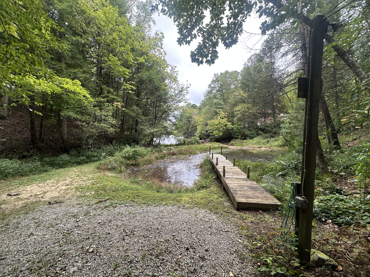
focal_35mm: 14
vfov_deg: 85.7
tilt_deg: -1.6
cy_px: 138
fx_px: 150
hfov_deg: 102.1
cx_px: 185
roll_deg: -0.5
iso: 40
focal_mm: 2.22
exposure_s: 1/171
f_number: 2.2
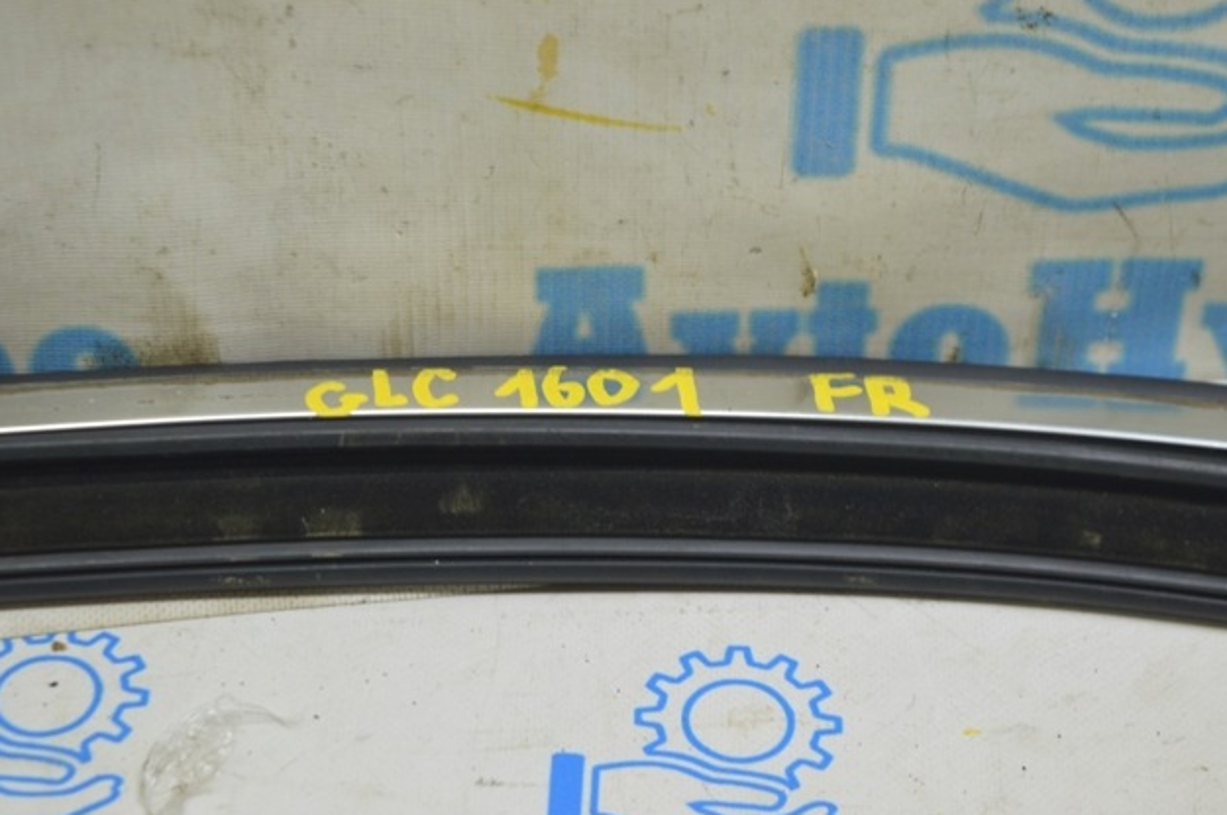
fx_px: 2877
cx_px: 611
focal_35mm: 85
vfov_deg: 16.1
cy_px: 406
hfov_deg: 24.1
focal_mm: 55
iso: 400
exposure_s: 1/20
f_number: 5.6
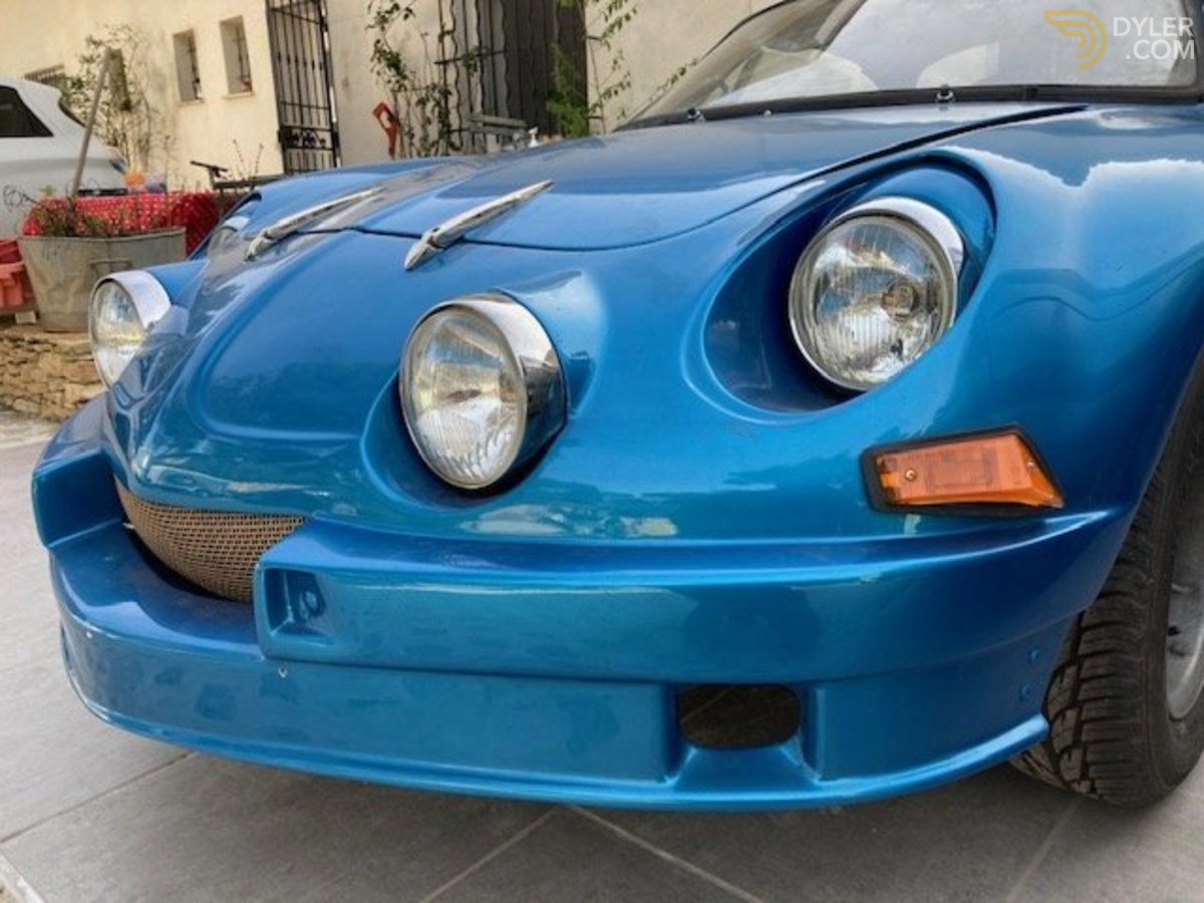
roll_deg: +2.3
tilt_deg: -13.9
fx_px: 974
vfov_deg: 49.7
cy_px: 452
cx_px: 602
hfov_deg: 63.4
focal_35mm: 28
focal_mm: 3.99
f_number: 1.8
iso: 20
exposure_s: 1/252
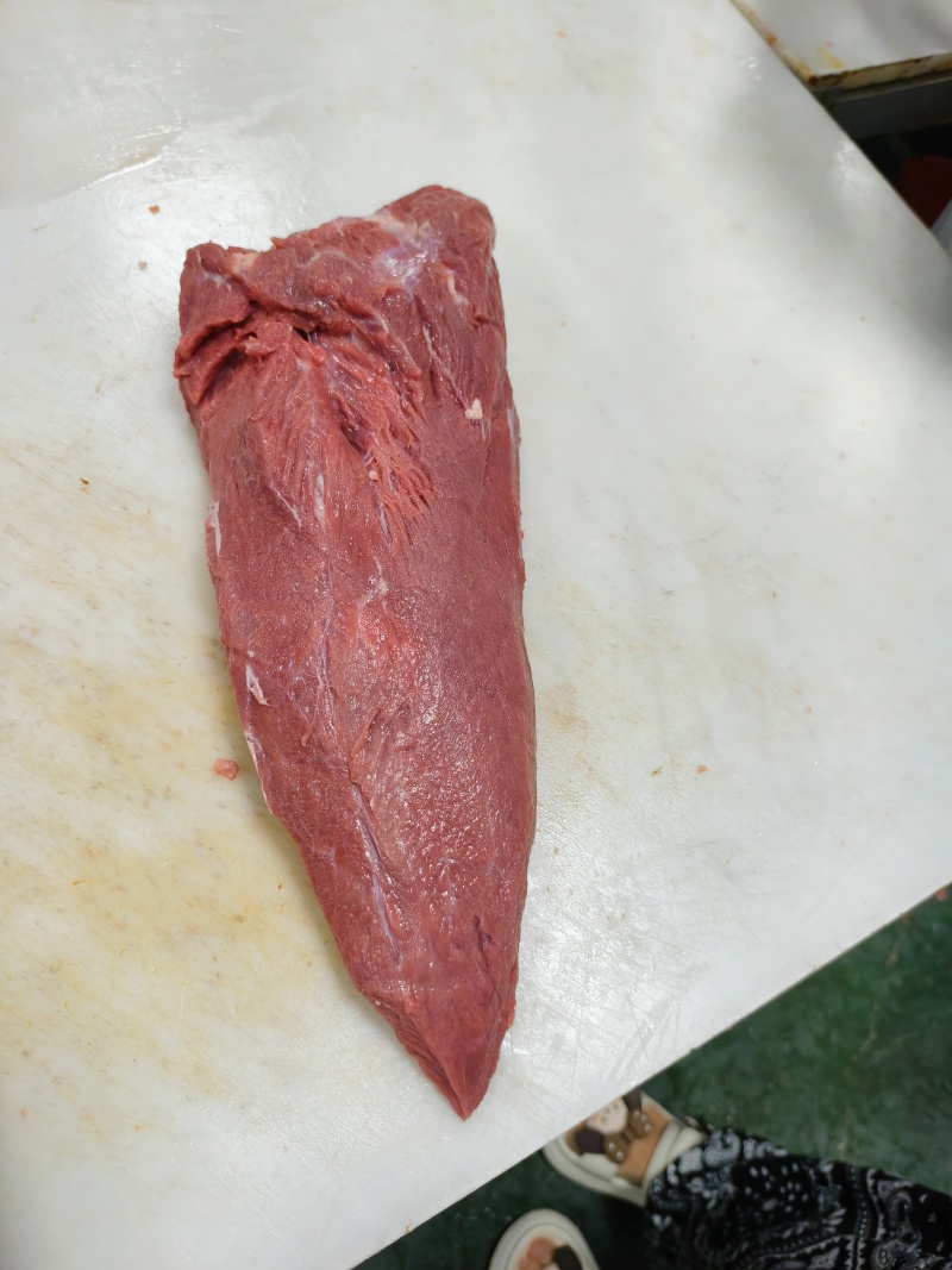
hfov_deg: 58.9
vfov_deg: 73.9
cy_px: 635
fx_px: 844
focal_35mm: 23
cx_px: 476
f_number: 1.57
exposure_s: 1/471
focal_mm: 5.6
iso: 3080
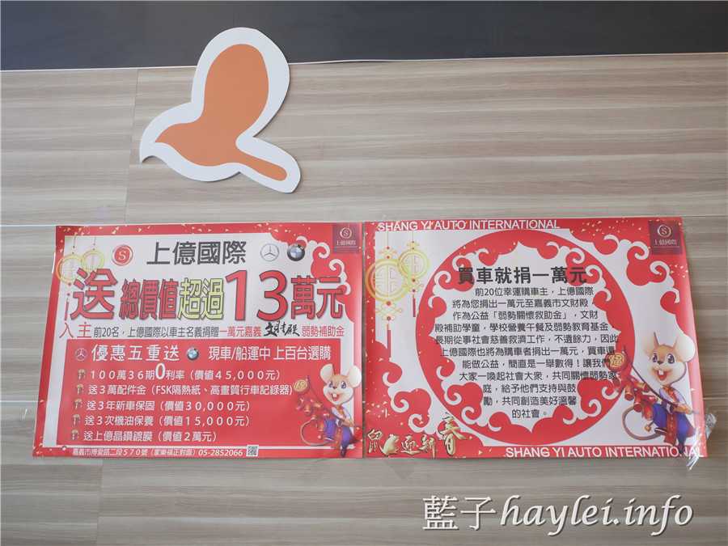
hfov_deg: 60.0
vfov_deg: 46.8
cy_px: 273
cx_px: 364
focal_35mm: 30
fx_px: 631
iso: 200
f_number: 2
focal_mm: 15
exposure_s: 1/125
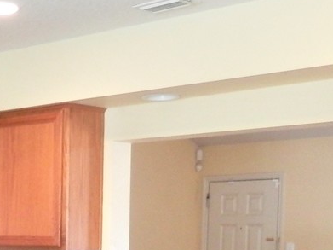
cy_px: 340
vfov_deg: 15.2
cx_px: -33
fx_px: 885
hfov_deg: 20.3
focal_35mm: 92
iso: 200
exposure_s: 1/15
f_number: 3
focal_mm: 4.5
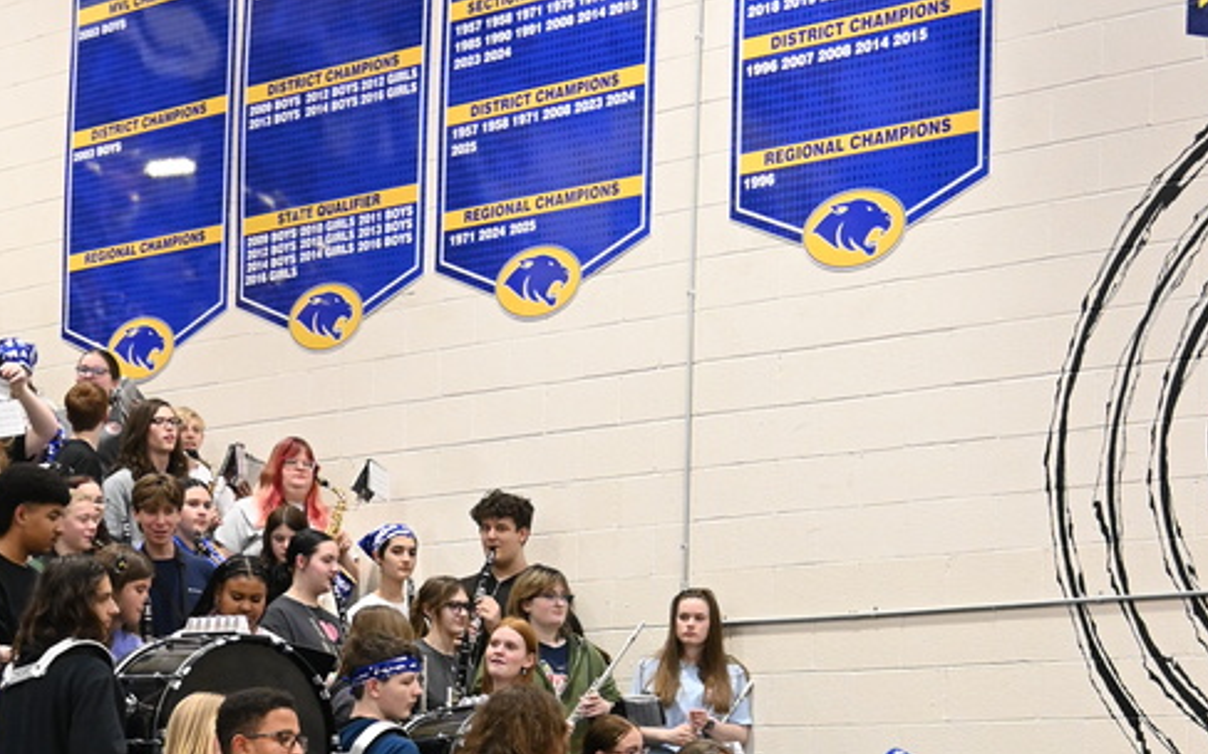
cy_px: 893
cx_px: 540
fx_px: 2962
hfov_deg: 23.0
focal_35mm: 90
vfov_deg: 14.1
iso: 2500
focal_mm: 28
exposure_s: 1/125
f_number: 4
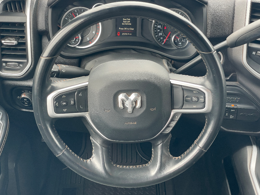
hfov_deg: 36.8
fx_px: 391
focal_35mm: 52
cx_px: 130
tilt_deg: -36.9
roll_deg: +4.4
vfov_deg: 28.0
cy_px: 98
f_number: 2
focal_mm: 6
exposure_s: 1/99
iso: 50
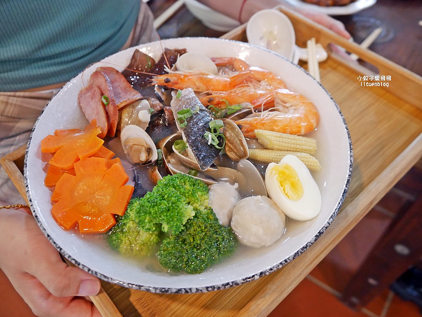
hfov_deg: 59.9
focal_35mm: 30
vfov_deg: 46.8
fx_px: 366
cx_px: 211
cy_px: 158
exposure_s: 1/60
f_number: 3.6
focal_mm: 15
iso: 1000
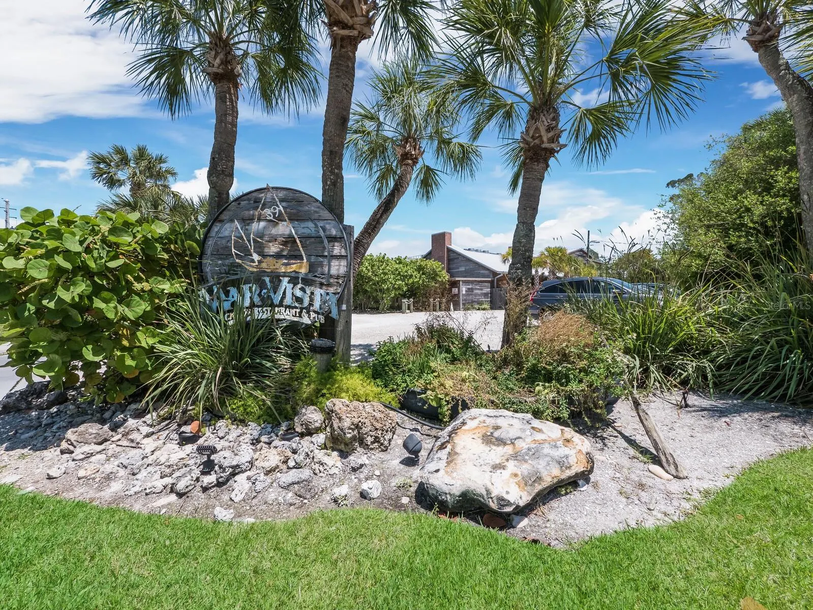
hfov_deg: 102.1
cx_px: 406
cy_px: 305
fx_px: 329
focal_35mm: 14
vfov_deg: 85.7
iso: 400
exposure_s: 1/1000
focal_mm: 7
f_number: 8
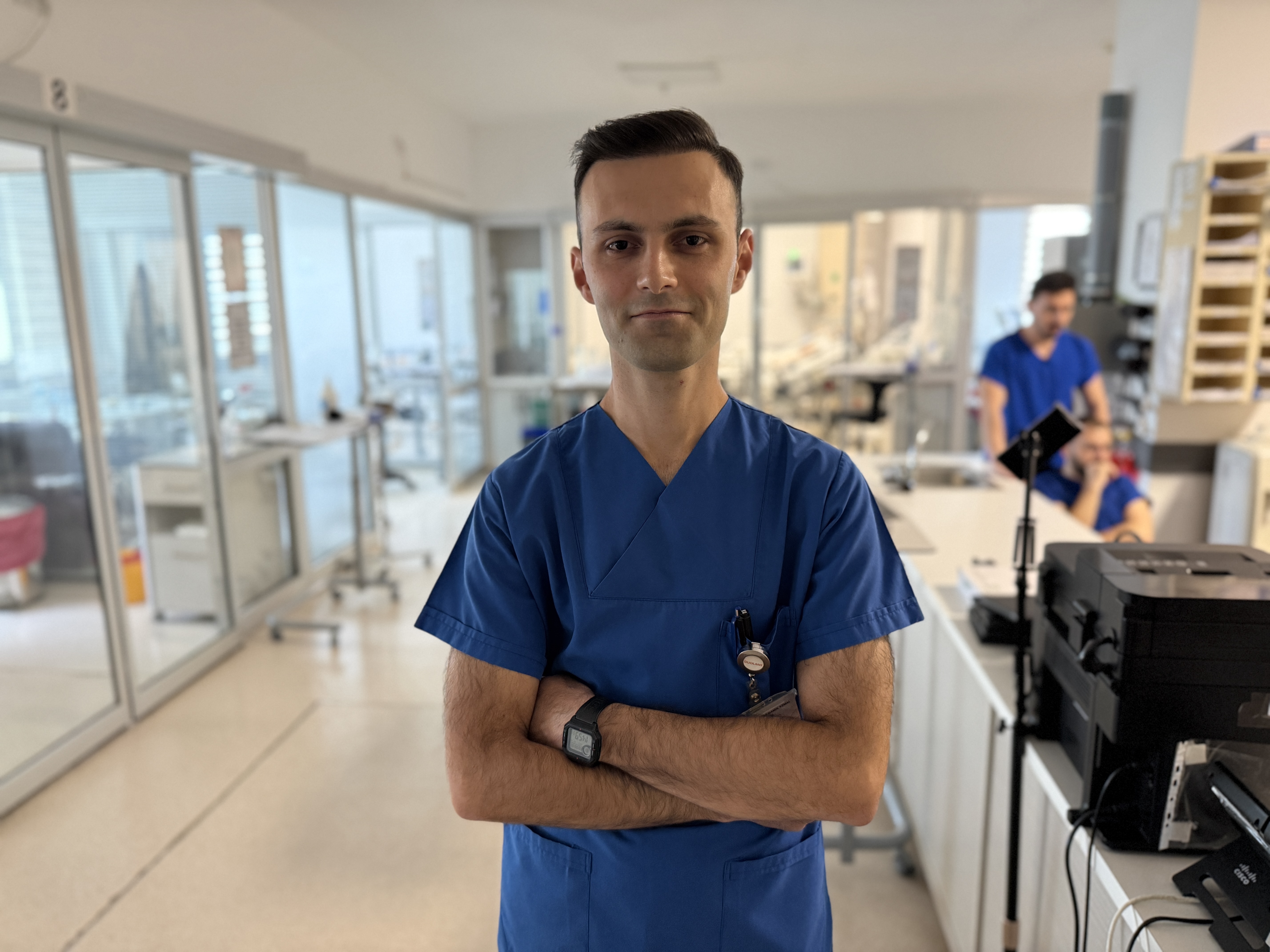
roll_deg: +0.8
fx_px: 881
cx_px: 635
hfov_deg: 71.6
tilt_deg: -12.0
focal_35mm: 24
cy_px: 476
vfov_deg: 56.8
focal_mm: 6.76
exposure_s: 1/60
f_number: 1.78
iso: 400
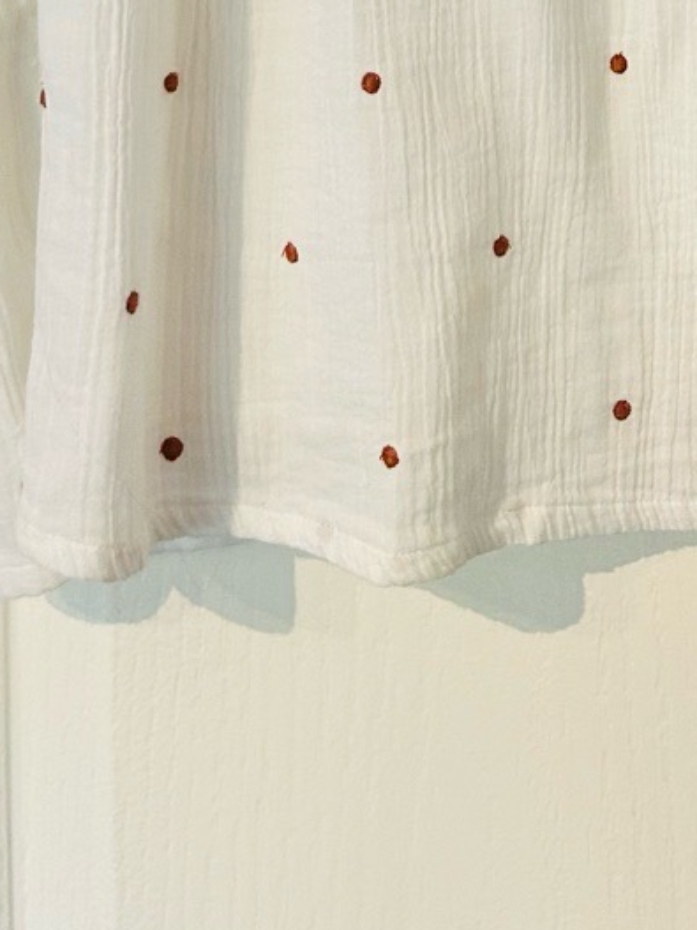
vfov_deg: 21.1
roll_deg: +2.7
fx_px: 2122
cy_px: -441
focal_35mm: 79
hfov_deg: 18.2
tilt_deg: +1.6
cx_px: 704
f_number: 1.5
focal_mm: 5.7
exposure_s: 1/71
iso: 125
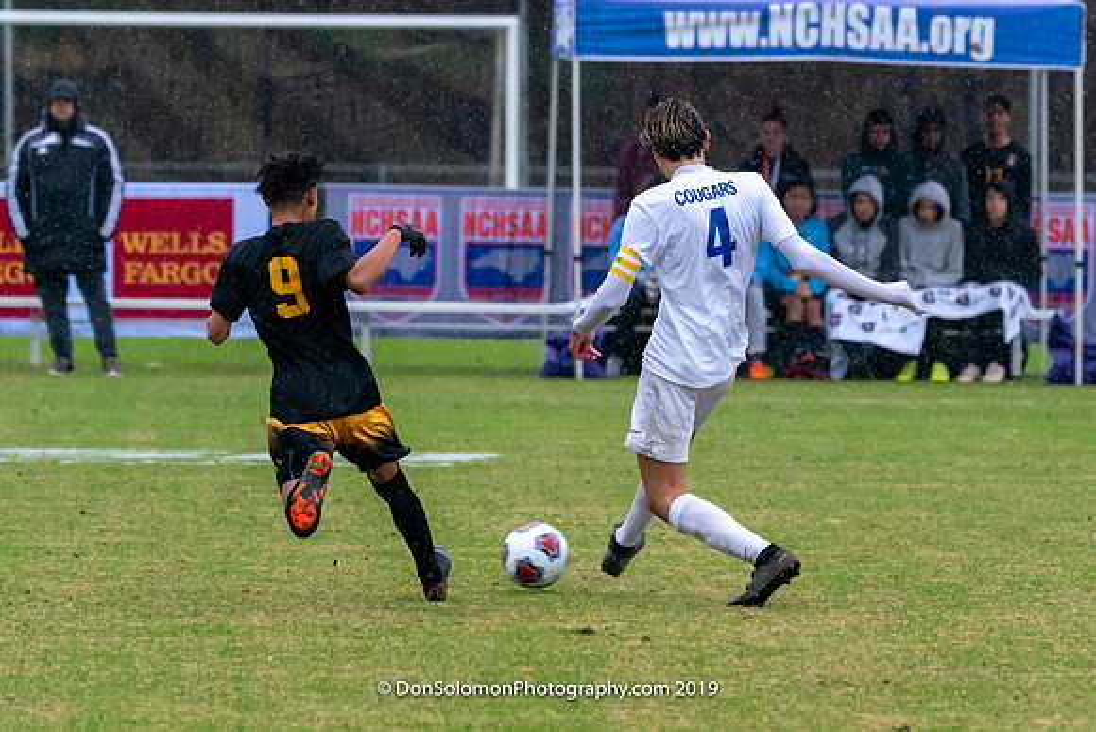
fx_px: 13814
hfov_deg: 4.5
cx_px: 714
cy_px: 318
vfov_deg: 3.0
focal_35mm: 454
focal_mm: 244
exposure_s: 1/1000
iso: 3200
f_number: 5.6
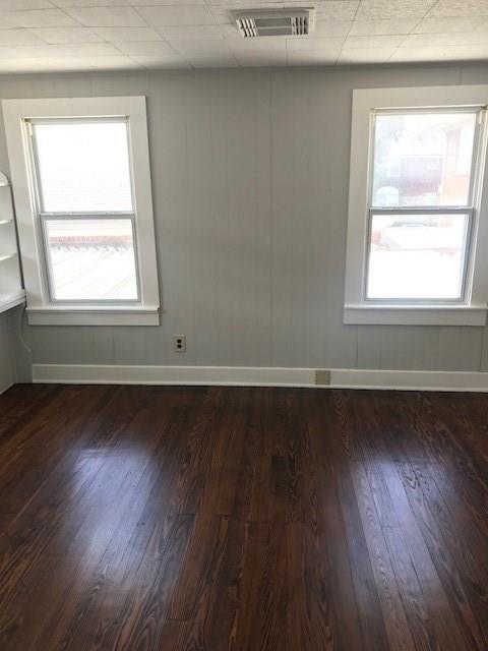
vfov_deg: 63.4
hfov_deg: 49.7
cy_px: 326
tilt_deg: -14.8
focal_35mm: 28
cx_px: 244
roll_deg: +1.2
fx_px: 526
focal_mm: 3.99
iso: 20
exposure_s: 1/120
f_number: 1.8
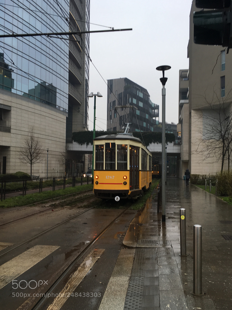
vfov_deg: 61.6
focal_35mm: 29
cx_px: 116
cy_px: 155
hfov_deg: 48.3
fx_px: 259
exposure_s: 1/50
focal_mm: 4.15
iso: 25
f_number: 2.2
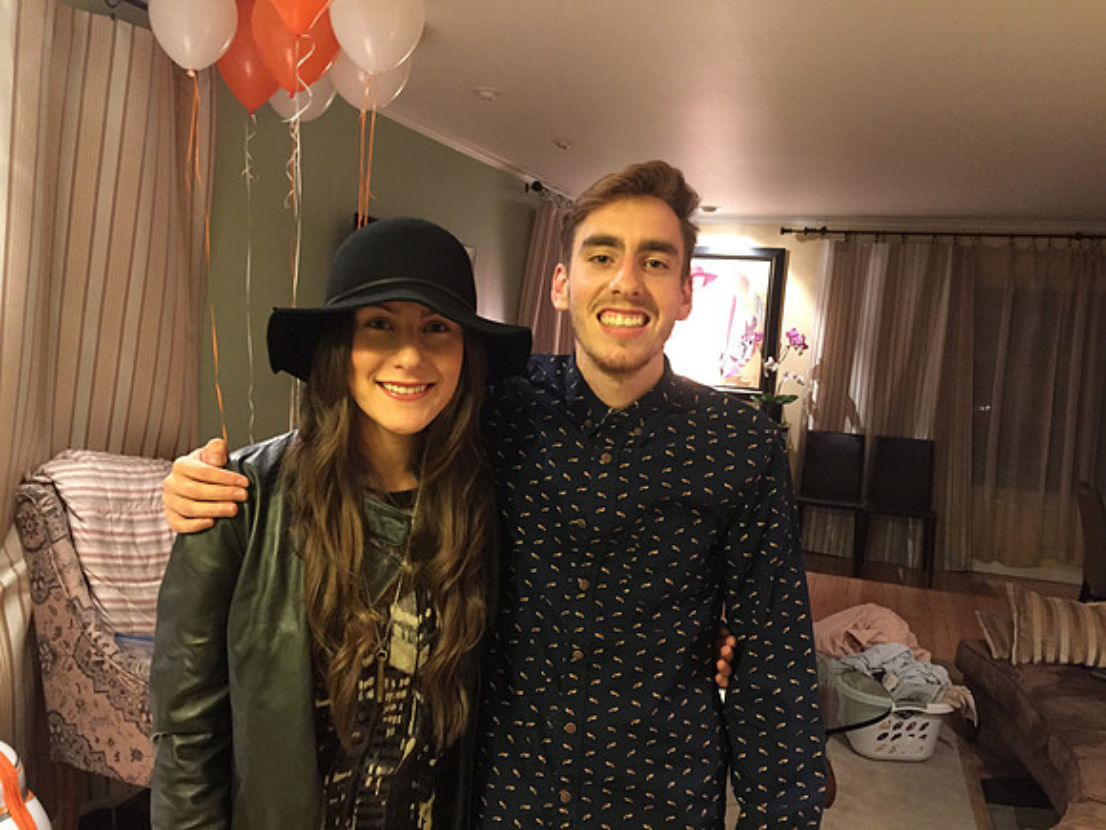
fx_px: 927
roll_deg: -3.9
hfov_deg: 61.7
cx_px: 553
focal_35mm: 29
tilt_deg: -4.9
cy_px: 415
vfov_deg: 48.2
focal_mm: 4.15
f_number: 2.2
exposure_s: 1/15
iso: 500
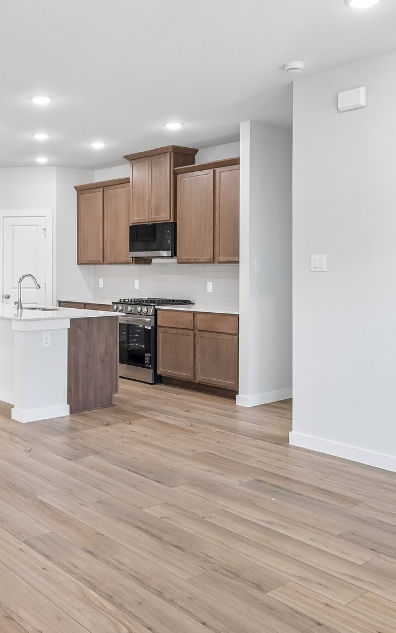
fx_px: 603
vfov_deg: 55.1
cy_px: 267
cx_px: 104
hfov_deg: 35.6
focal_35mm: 35
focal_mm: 18.5
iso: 400
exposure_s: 1/25
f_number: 8
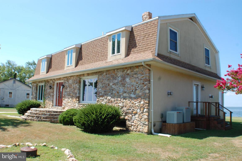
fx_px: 262
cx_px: 121
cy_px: 80
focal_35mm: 39
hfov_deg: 49.6
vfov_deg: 34.1
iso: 200
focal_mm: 26
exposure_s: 1/250
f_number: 8
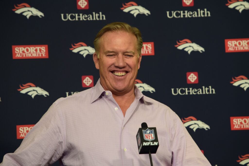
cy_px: 83
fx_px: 1608
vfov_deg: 5.9
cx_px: 124
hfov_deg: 8.9
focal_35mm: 232
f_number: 7.1
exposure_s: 1/30
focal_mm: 155
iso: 560
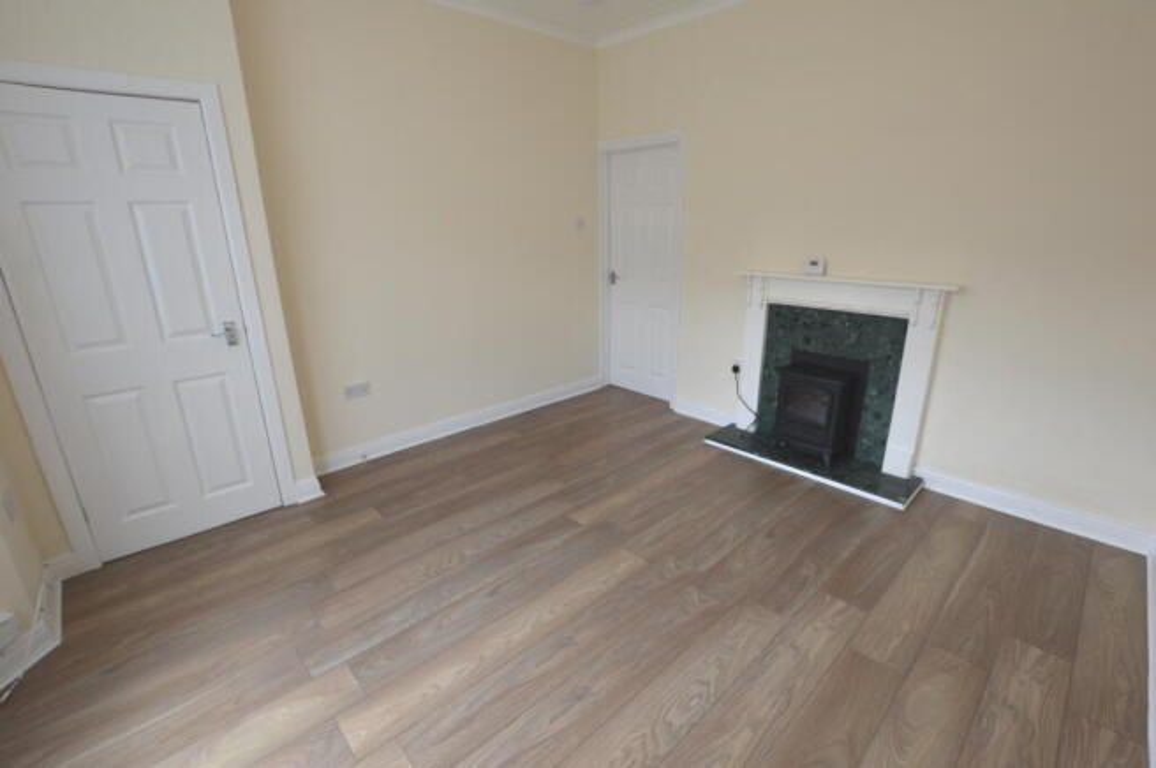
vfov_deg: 77.2
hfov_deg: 100.4
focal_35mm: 15
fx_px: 481
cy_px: 384
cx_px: 578
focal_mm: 10
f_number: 5.6
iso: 400
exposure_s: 1/125
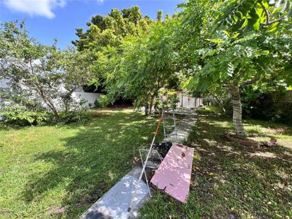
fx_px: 110
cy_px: 110
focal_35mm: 13
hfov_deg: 106.2
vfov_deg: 89.9
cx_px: 146
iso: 32
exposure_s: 1/196
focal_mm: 1.57
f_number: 1.8
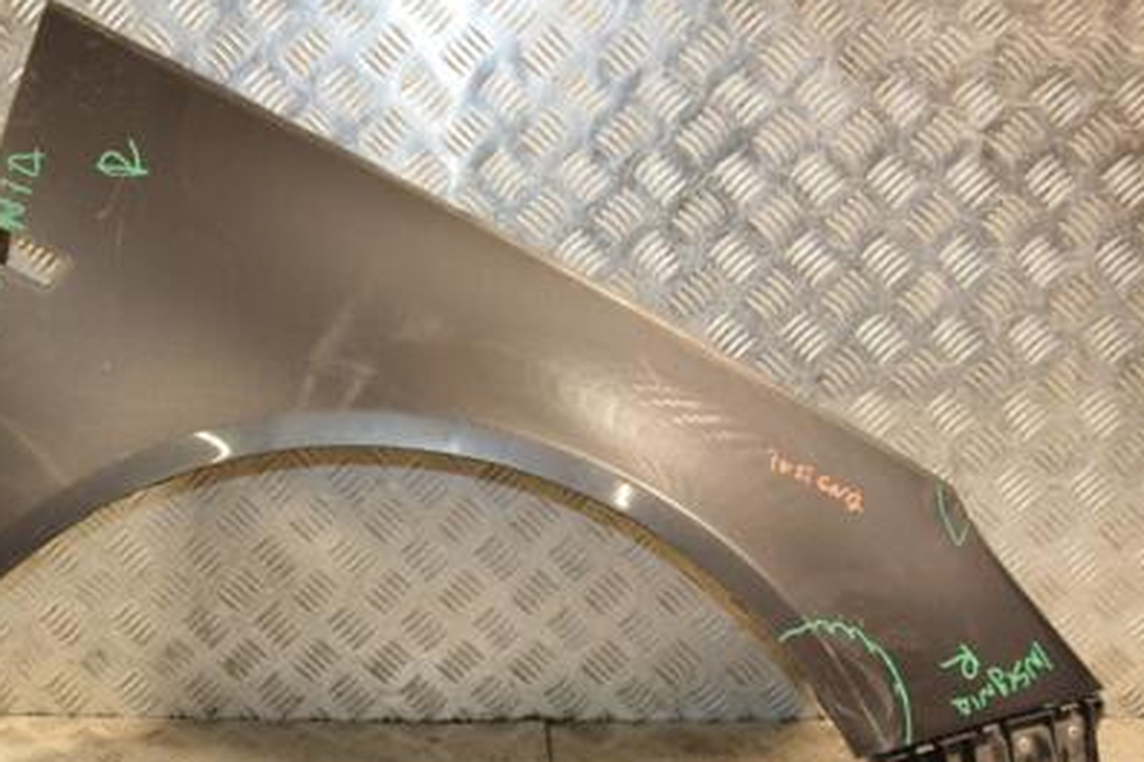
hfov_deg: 35.0
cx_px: 436
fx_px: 1803
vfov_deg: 23.8
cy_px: 453
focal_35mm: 57
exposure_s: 1/160
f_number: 5
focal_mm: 25
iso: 800
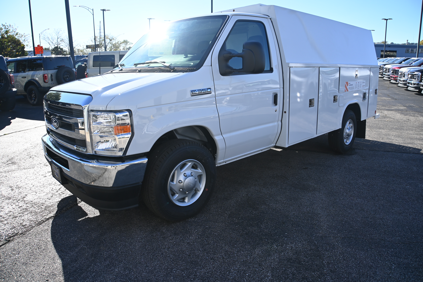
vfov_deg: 29.4
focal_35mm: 46
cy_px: 141
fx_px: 538
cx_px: 212
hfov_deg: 43.0
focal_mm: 30.5
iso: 100
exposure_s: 1/400
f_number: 7.1
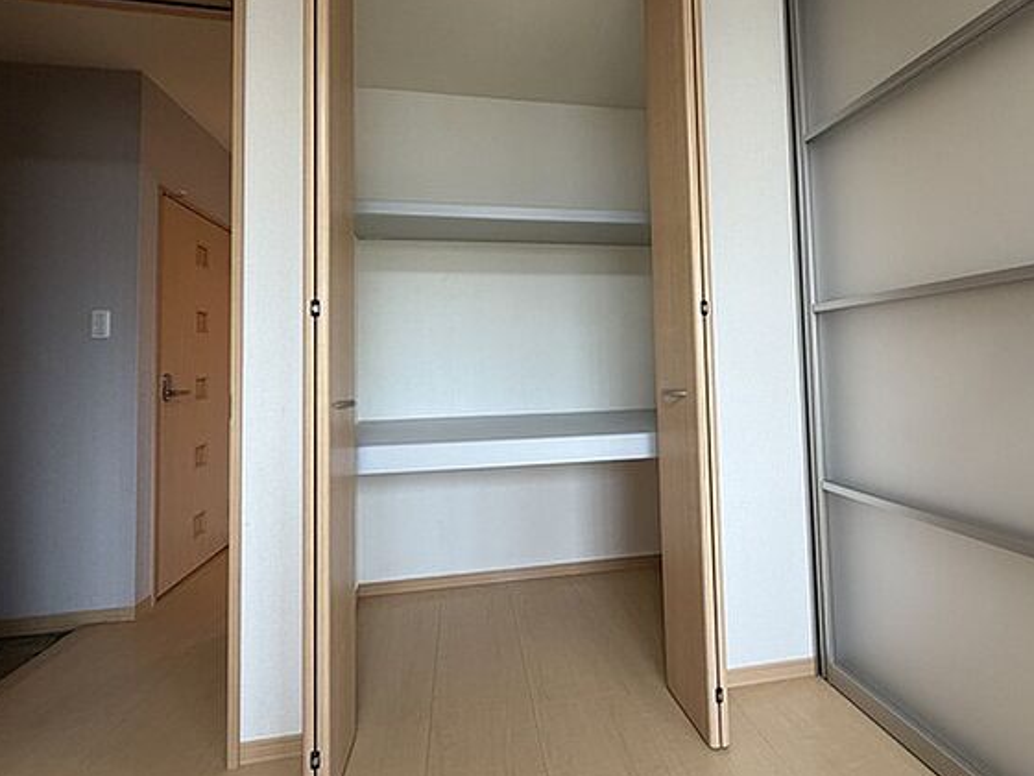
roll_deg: +1.4
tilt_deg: +2.4
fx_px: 478
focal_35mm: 16
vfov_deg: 77.8
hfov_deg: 94.4
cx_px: 550
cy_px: 344
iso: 200
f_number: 2.2
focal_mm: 2.22
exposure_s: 1/75
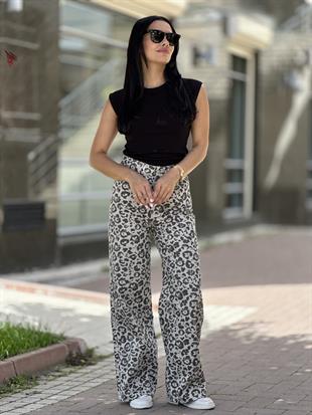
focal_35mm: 77
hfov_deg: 19.1
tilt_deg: -3.1
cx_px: 156
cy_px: 208
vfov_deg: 25.3
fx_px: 925
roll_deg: -0.8
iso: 32
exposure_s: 1/127
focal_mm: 9
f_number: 2.8
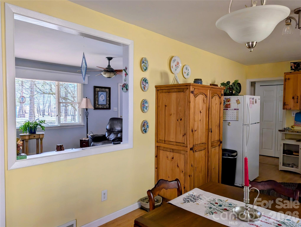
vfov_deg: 56.9
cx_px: 150
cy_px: 114
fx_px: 209
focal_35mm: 24
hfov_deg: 71.5
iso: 22
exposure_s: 1/288
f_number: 1.68
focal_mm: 6.9
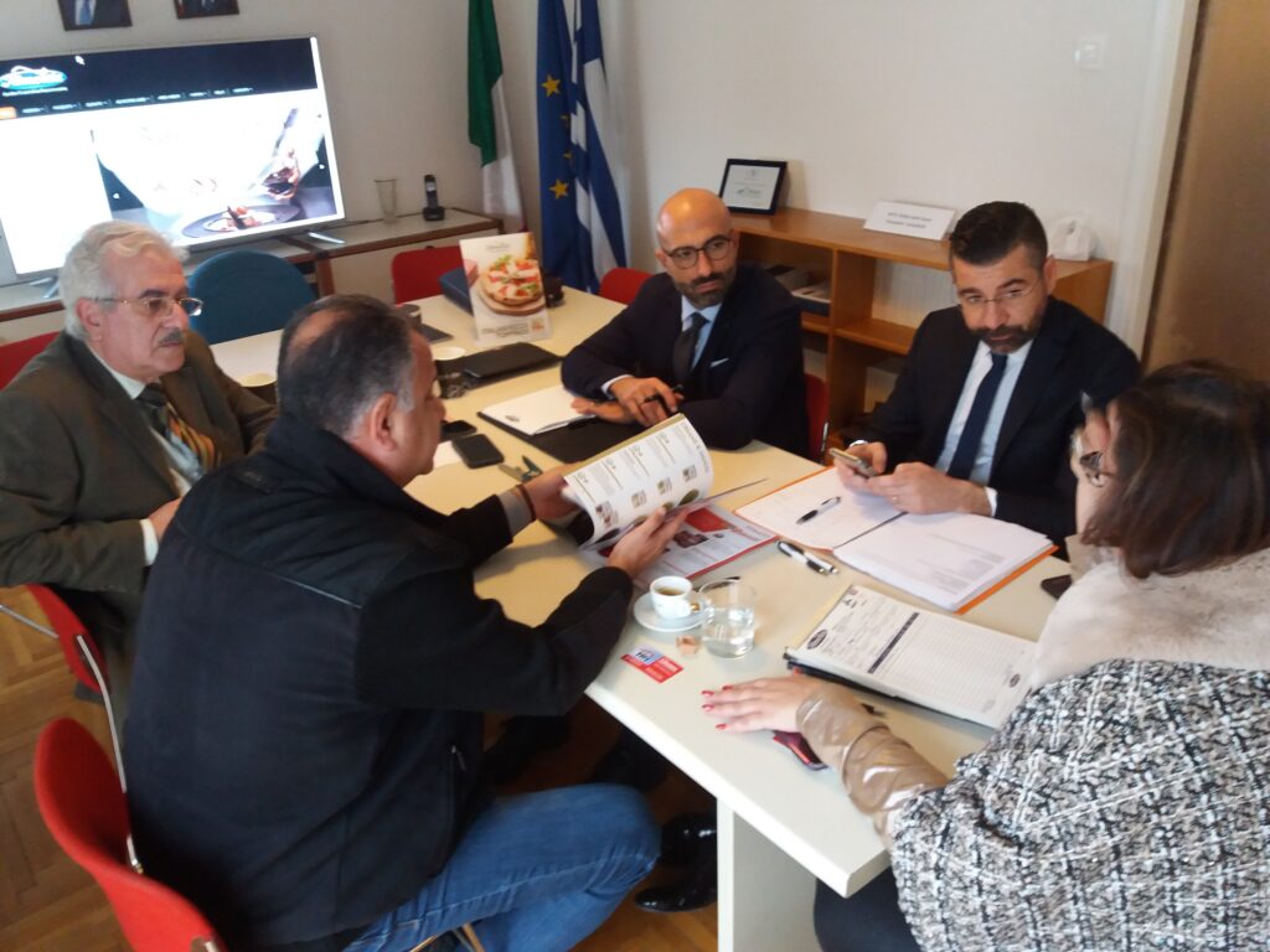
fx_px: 1027
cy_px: 476
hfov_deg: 63.4
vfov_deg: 49.7
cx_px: 635
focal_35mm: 28
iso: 200
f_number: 1.9
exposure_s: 1/17
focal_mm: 3.7
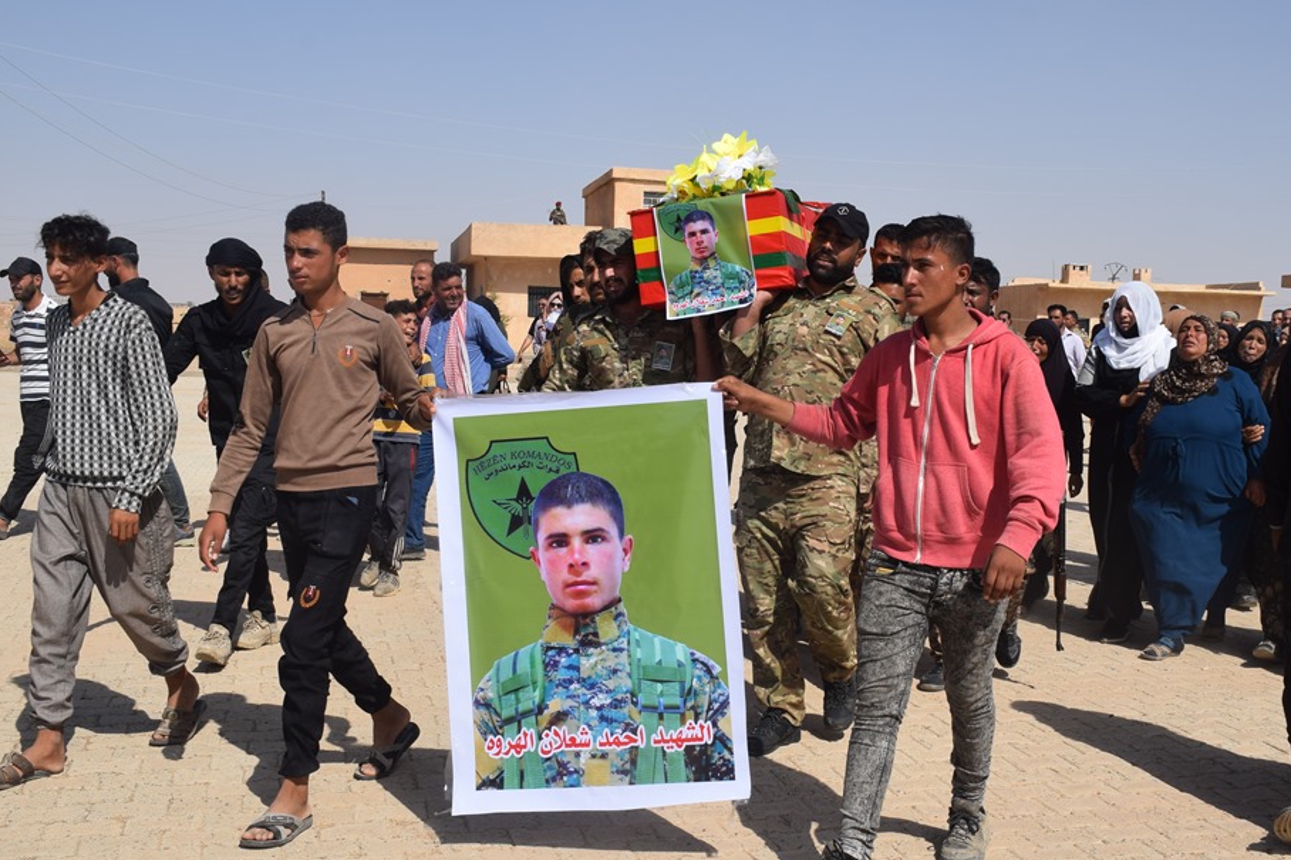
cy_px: 426
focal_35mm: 44
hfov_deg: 44.4
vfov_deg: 30.5
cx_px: 721
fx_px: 1577
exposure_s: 1/500
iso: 200
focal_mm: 26
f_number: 11
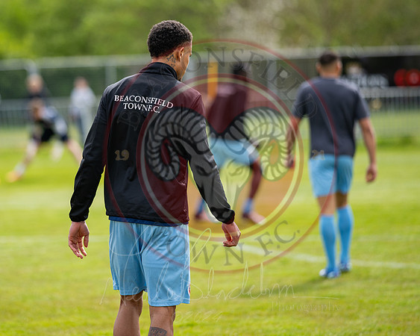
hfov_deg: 10.0
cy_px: 135
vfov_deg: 8.0
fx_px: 2406
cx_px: 160
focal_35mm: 194
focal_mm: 135
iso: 200
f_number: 1.8
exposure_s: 1/3200
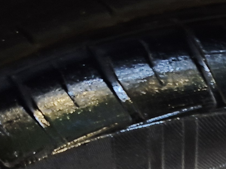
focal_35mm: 111
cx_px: 255
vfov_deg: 12.3
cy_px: 294
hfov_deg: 17.1
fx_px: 725
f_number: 1.8
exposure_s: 1/30
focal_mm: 5.4
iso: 320
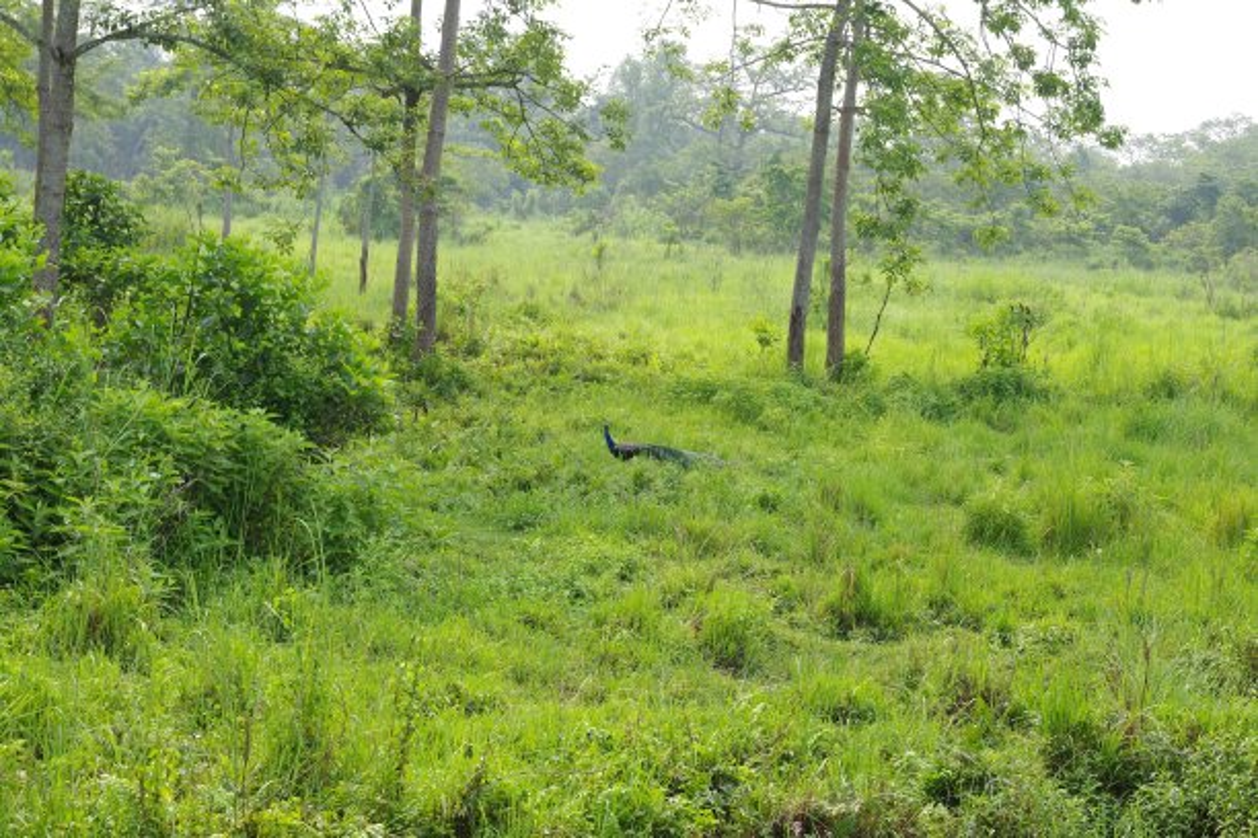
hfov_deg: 27.0
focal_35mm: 75
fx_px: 2621
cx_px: 629
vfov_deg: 18.2
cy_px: 419
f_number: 11
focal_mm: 50
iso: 200
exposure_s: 1/80
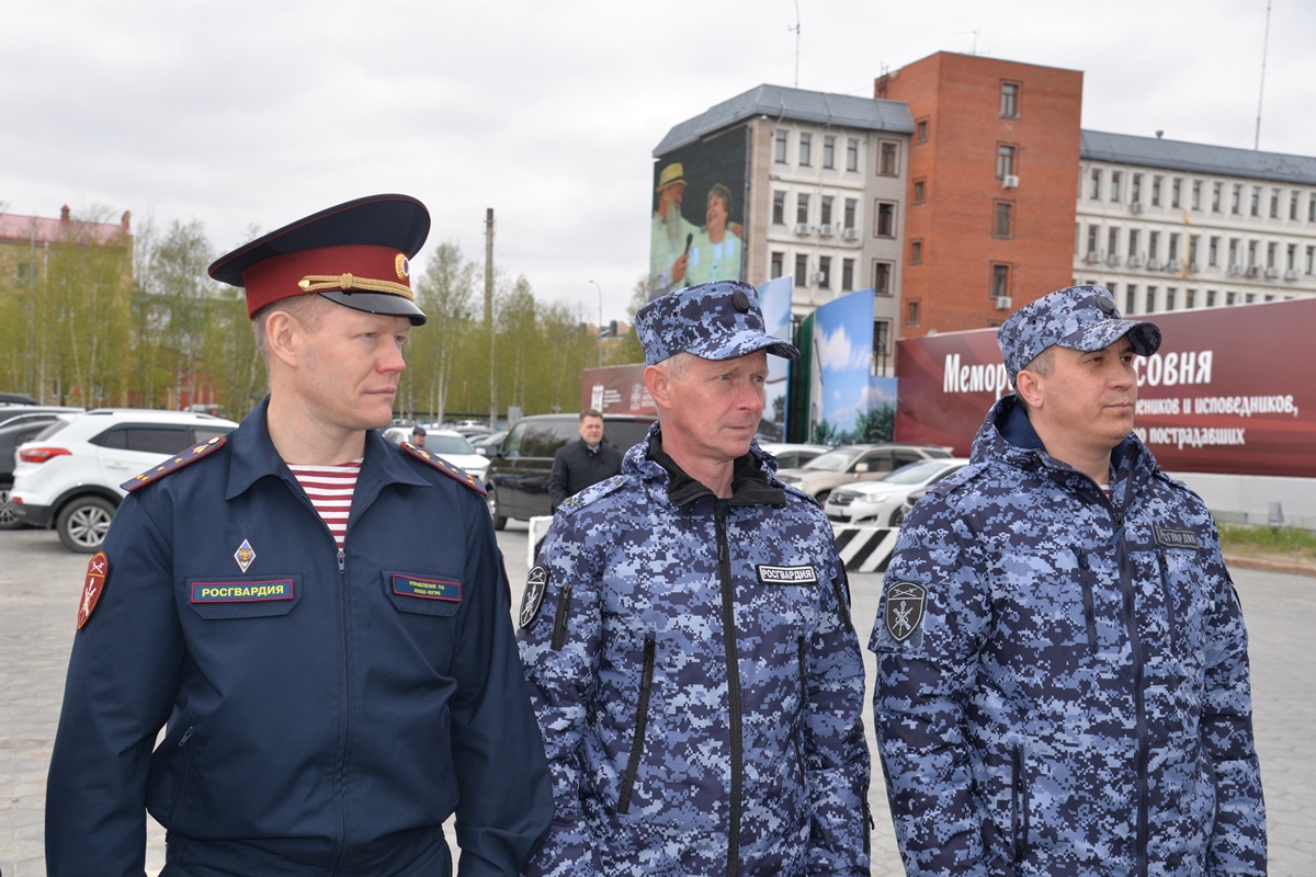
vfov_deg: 35.1
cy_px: 438
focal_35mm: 38
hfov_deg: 50.7
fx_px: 1389
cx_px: 658
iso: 100
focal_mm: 38
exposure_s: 1/200
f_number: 6.3
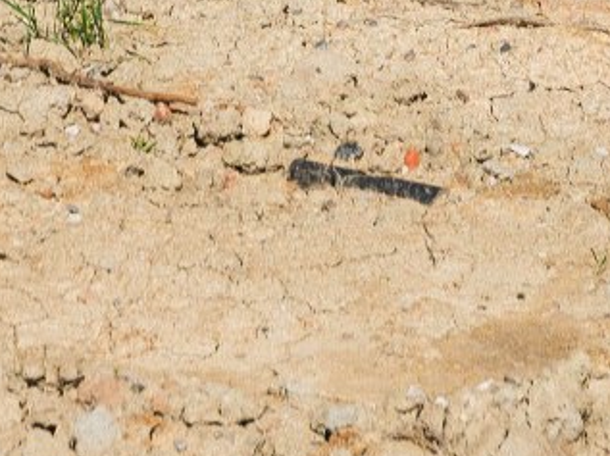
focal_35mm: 233
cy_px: -1027
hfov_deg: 8.4
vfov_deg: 5.8
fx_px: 4101
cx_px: -166
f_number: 8
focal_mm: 32
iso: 100
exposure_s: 1/500
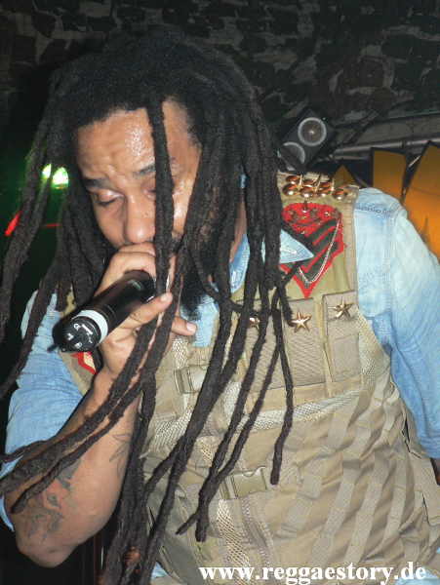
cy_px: 292
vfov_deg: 30.2
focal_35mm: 64
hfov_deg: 23.0
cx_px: 220
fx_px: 1083
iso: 200
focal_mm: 11
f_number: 3.2
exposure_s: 1/60
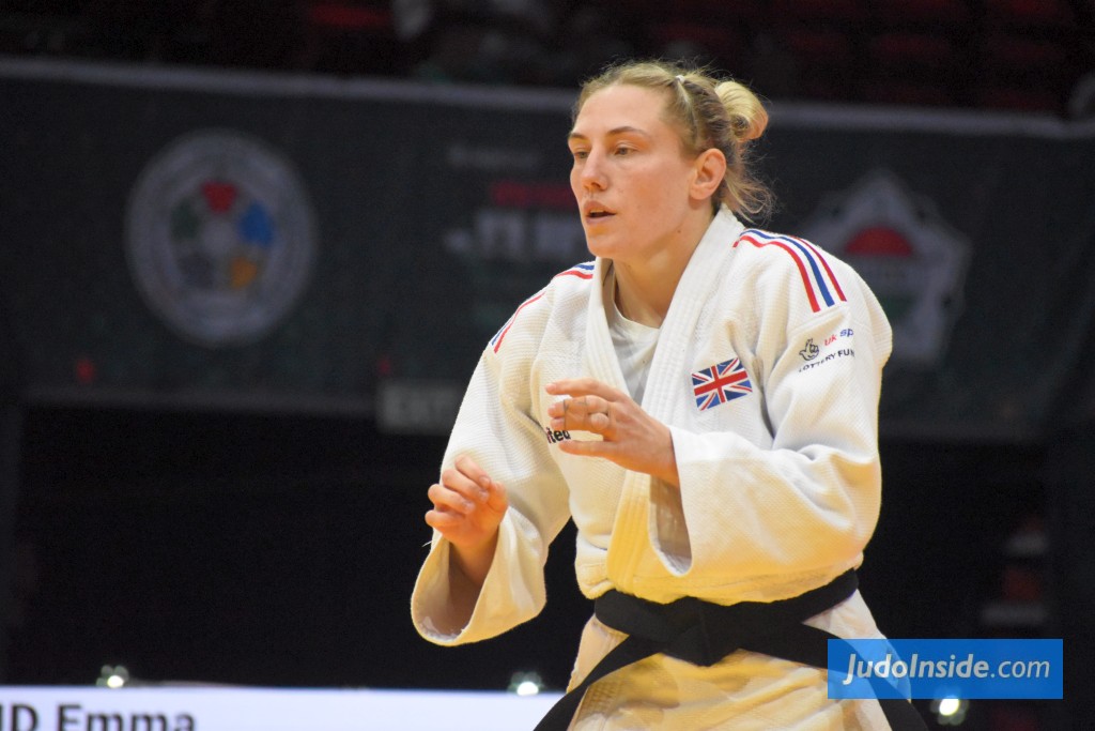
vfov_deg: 4.2
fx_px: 10038
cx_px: 548
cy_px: 366
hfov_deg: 6.2
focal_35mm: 330
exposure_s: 1/800
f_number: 7.1
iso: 6400
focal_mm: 220
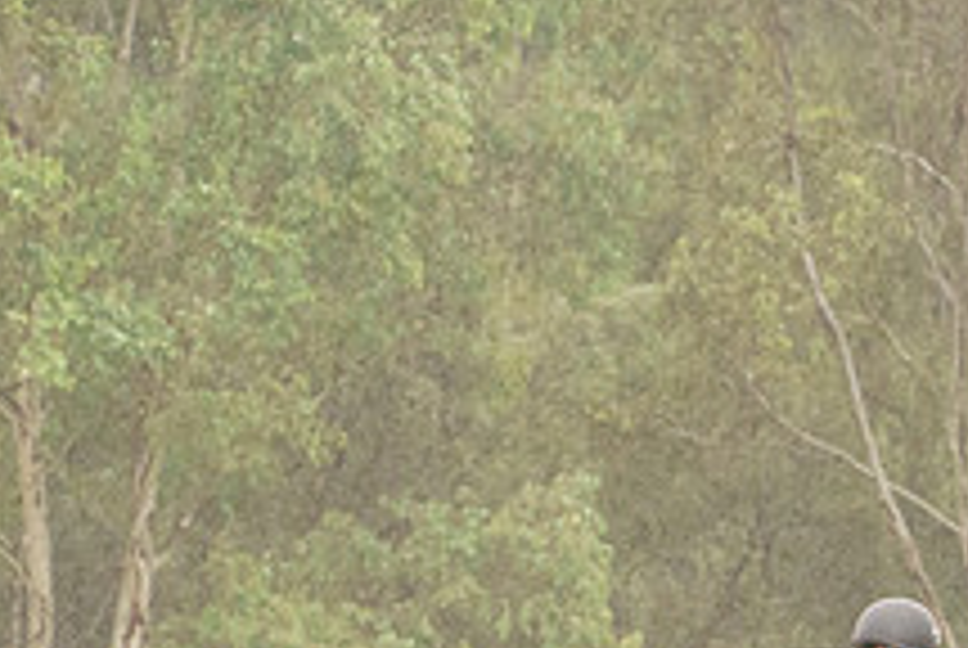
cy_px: 911
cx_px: 735
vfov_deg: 2.1
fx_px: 17582
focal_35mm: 653
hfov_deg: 3.2
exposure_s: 1/1600
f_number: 5.6
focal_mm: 200
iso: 3200
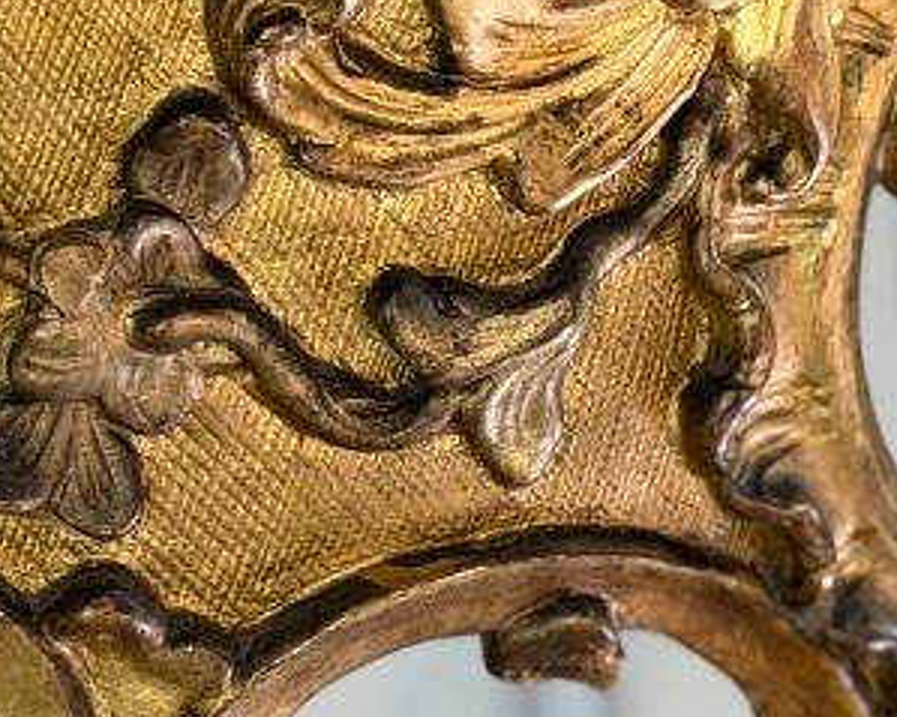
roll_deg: +3.7
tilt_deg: -17.2
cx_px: 849
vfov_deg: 8.2
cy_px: 303
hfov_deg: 10.2
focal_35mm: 188
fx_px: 4989
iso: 125
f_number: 1.78
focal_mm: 6.76
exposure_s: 1/50
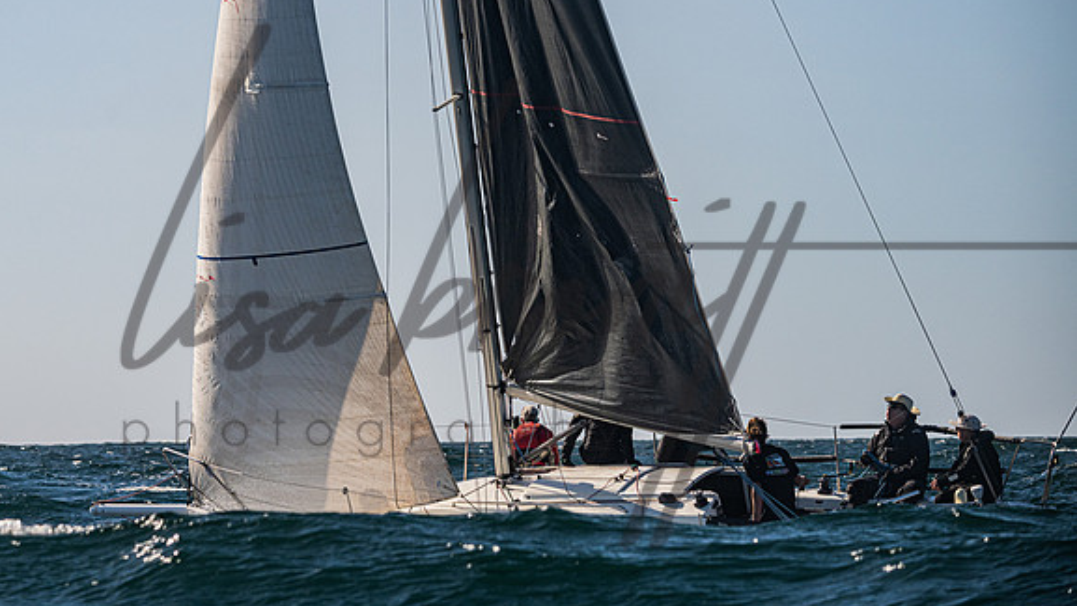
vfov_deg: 5.3
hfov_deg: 9.3
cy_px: 230
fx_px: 6599
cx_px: 437
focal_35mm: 231
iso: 320
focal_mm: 185
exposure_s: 1/5000
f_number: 6.3
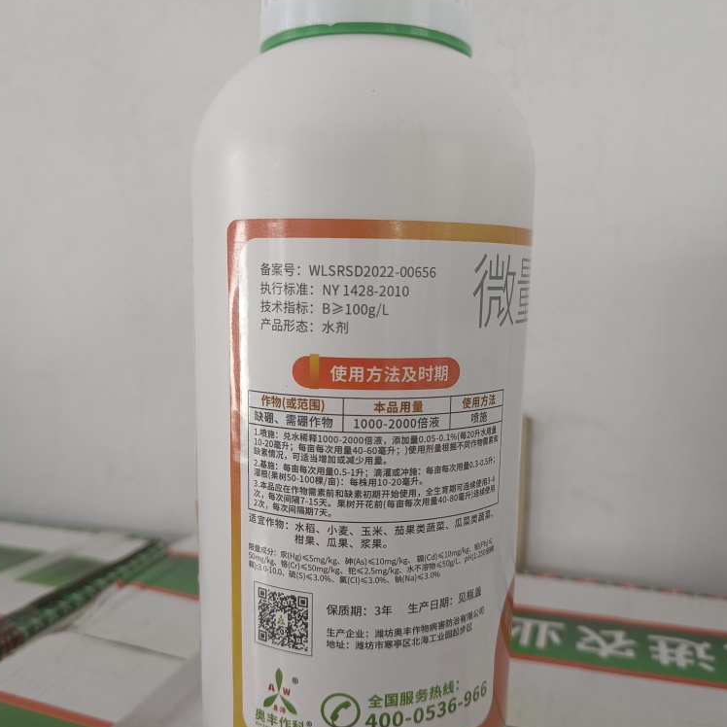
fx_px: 689
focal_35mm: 29
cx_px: 350
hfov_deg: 55.6
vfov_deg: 55.6
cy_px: 381
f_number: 1.88
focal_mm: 5.59
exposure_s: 1/33.3
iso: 2041
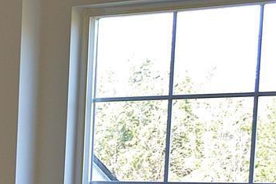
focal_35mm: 157
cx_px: -322
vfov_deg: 8.4
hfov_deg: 11.4
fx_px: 1204
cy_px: 328
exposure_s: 1/125
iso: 280
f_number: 3.5
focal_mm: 18
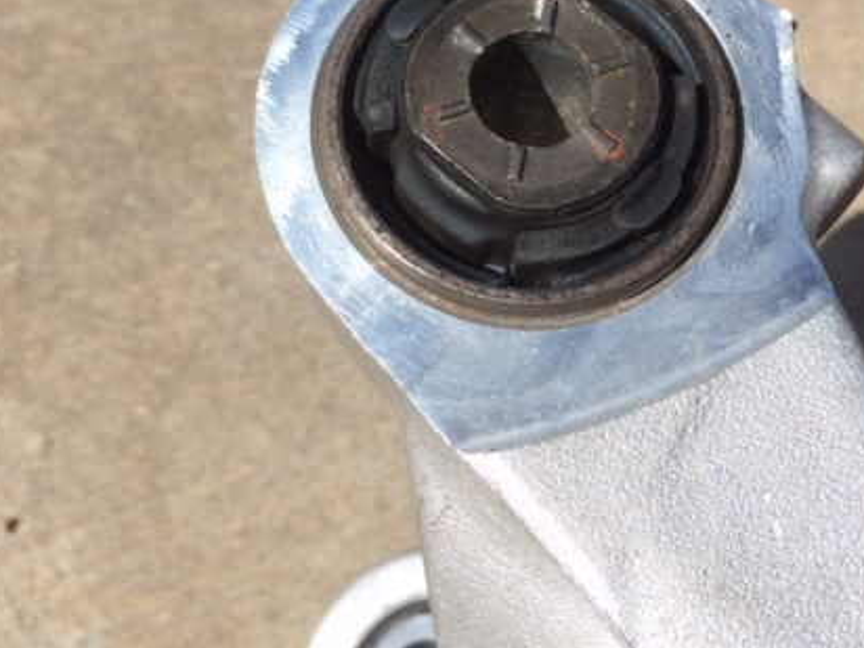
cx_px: 457
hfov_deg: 42.1
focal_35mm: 45
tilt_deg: -57.4
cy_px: 164
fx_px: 1123
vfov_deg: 31.6
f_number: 2.2
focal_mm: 4.15
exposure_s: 1/2740
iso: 32
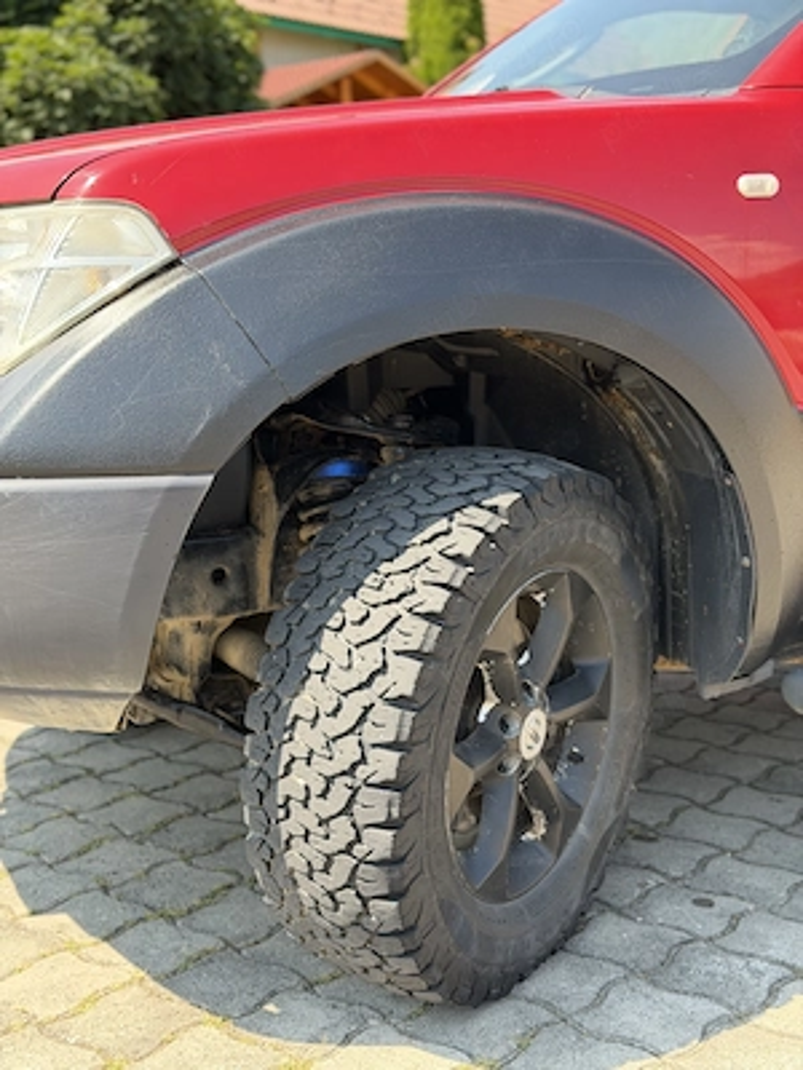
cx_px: 402
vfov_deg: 39.7
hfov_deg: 30.3
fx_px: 1485
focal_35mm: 48
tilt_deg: -9.6
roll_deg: -0.1
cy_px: 535
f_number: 1.78
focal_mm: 6.76
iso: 100
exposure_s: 1/606
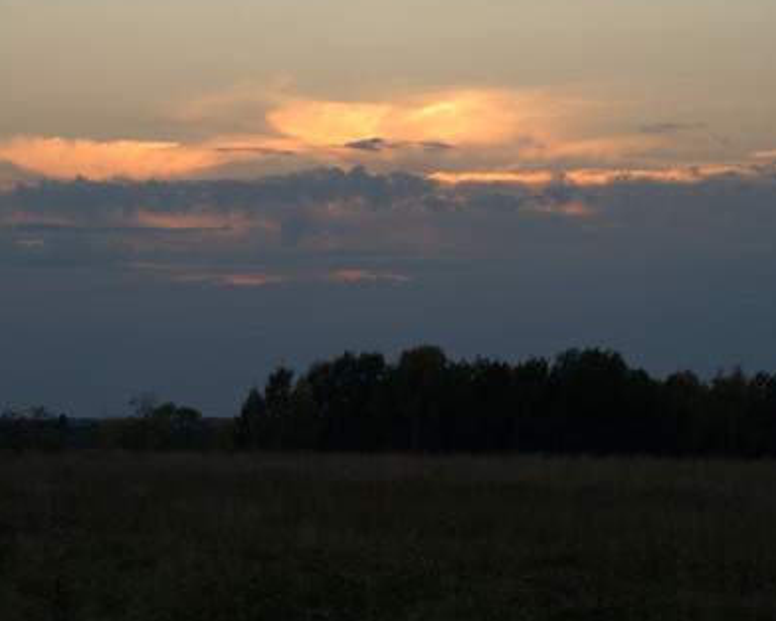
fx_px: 3506
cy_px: 304
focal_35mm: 153
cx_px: 412
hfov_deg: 12.6
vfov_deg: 10.1
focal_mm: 85
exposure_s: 1/100
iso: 200
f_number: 8
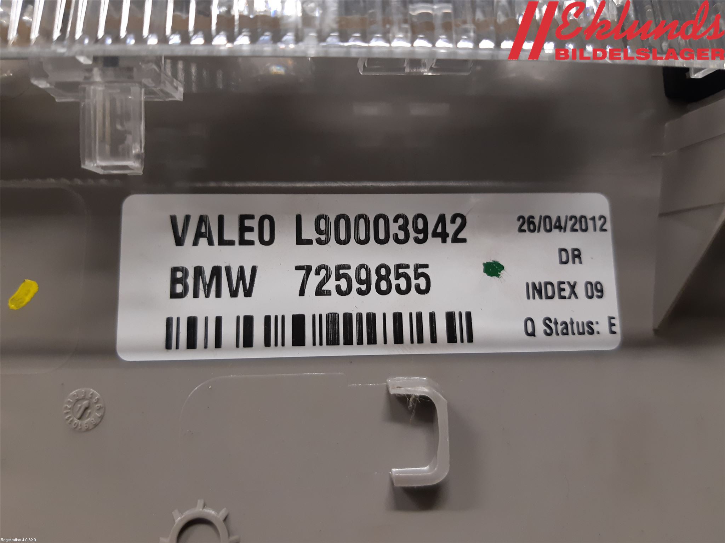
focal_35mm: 26
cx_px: 362
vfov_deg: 53.1
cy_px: 272
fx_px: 545
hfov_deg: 67.3
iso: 160
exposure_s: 1/50
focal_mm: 3.93
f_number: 1.7
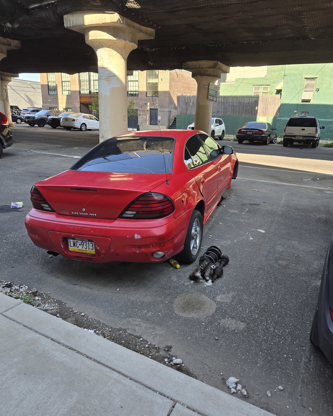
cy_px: 210
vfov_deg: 70.3
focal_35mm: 24
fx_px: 296
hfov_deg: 58.8
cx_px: 166
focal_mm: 5.4
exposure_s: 1/338
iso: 25
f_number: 1.8
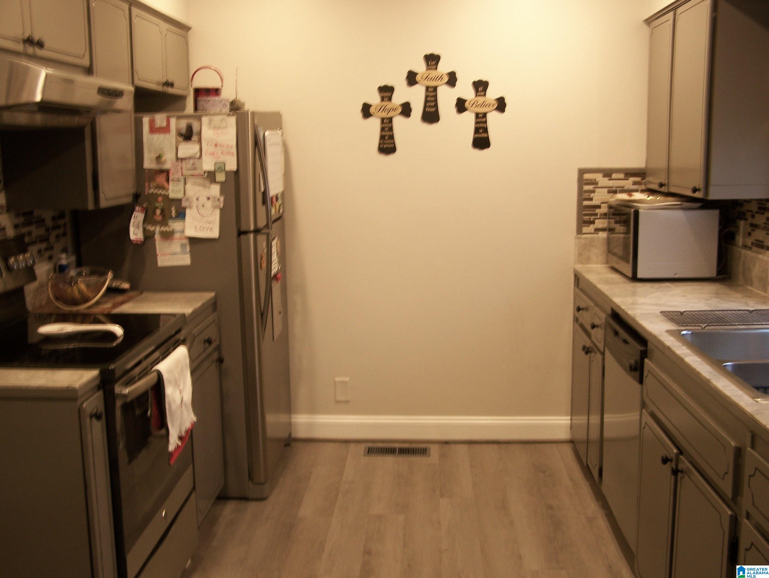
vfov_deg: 37.8
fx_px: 845
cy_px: 289
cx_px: 384
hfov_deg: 48.9
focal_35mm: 38
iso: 80
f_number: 2.8
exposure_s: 1/6
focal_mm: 6.3
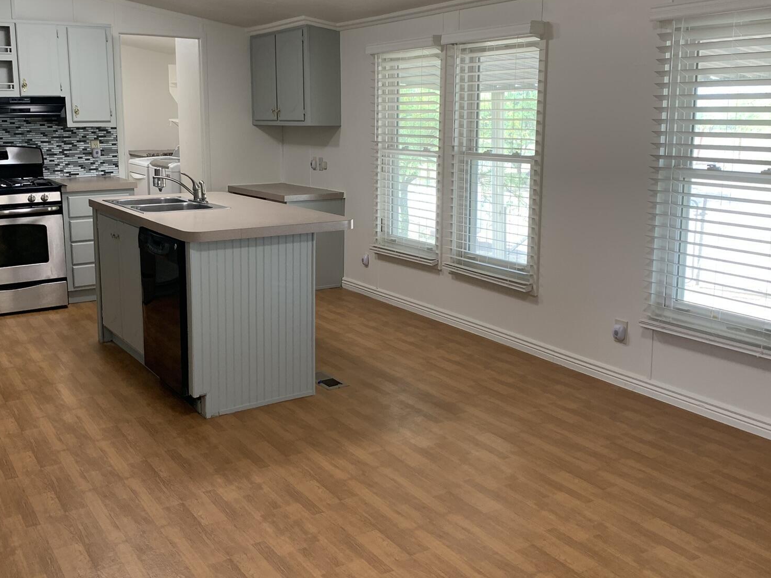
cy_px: 237
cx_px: 339
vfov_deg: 39.5
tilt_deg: -9.0
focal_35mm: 36
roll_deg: +0.1
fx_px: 802
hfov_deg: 51.2
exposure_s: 1/60
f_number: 1.8
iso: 80
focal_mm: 4.25
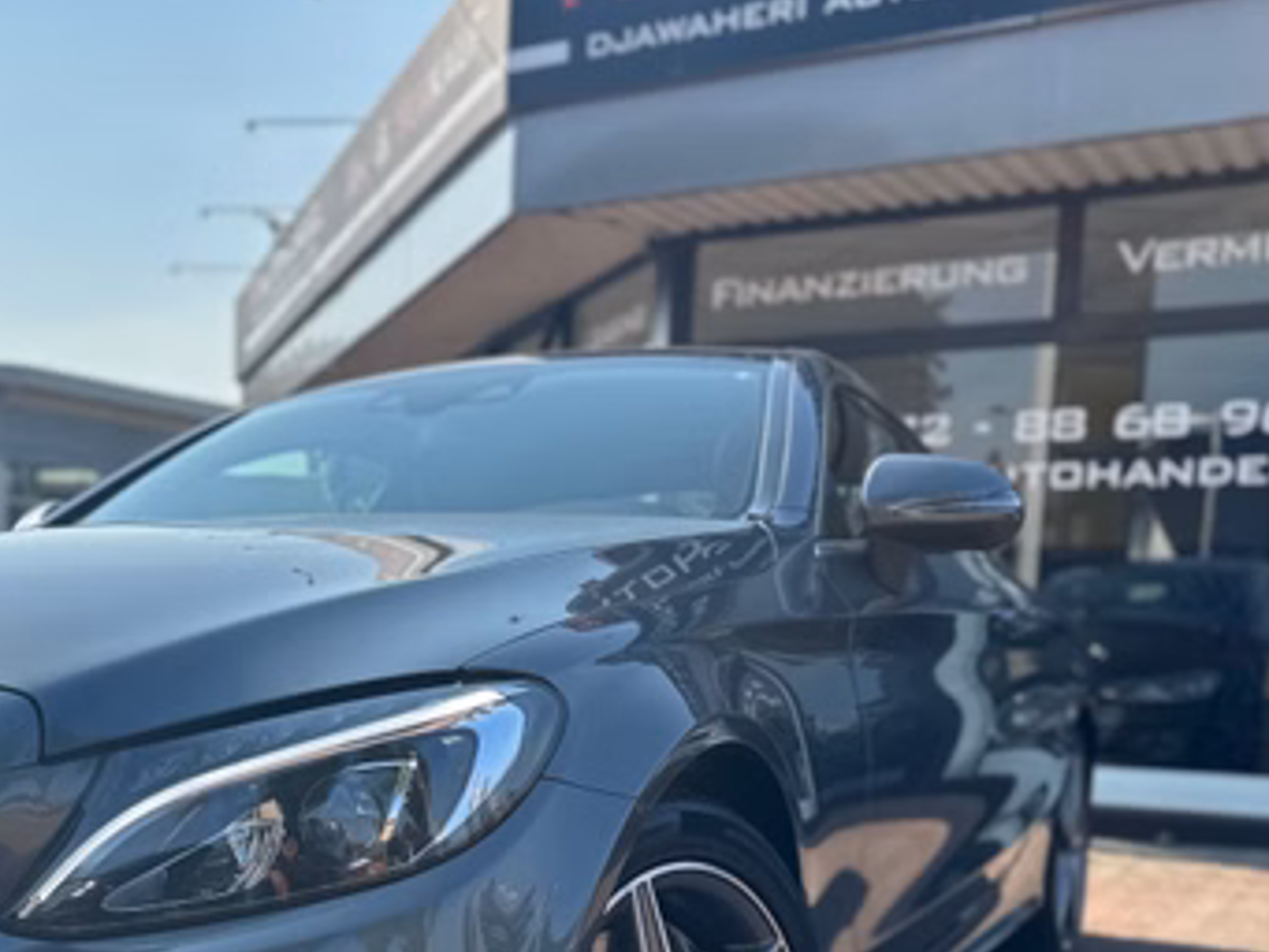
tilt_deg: -6.3
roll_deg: -1.4
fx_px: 1650
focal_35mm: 45
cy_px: 818
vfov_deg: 31.0
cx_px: 327
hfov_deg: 40.9
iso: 80
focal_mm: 6.86
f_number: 1.78
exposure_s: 1/3058
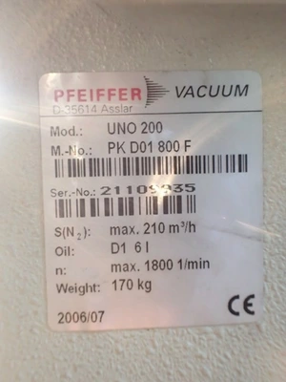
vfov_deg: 60.0
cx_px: 143
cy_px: 191
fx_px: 330
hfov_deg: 46.8
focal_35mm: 30
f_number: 2.3
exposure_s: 1/30
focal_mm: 5.5
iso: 1000
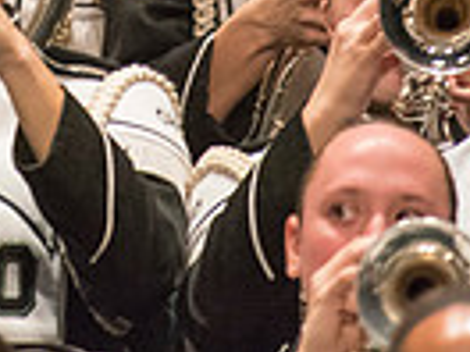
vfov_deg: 0.6
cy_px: -332
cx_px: -64
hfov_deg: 0.8
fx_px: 34555
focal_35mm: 2545
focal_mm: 600
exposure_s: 1/320
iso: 4000
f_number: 5.6
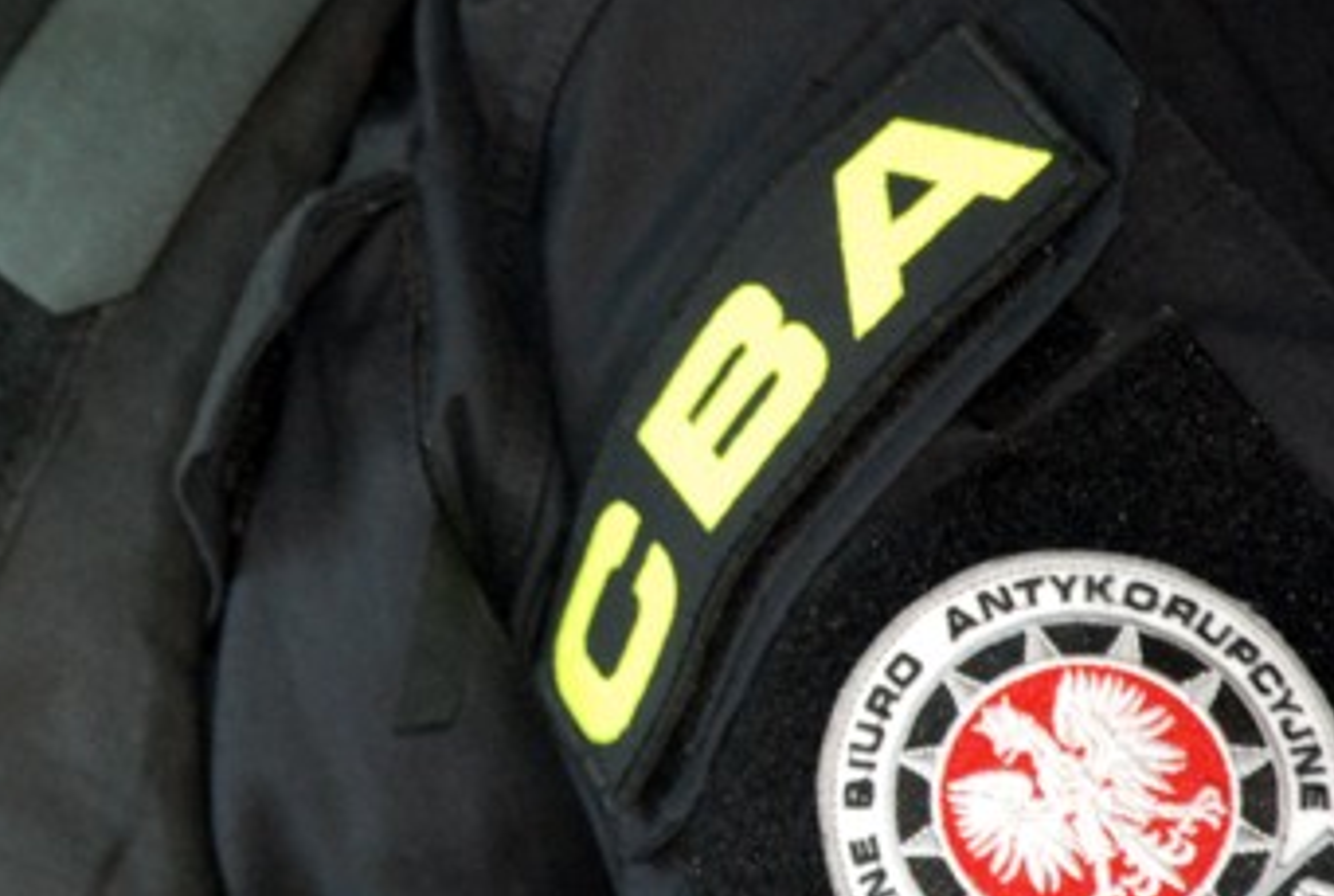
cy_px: 473
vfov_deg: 4.5
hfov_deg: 6.7
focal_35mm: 306
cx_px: 35
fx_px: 11364
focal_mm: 90
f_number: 5.6
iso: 800
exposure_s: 1/80
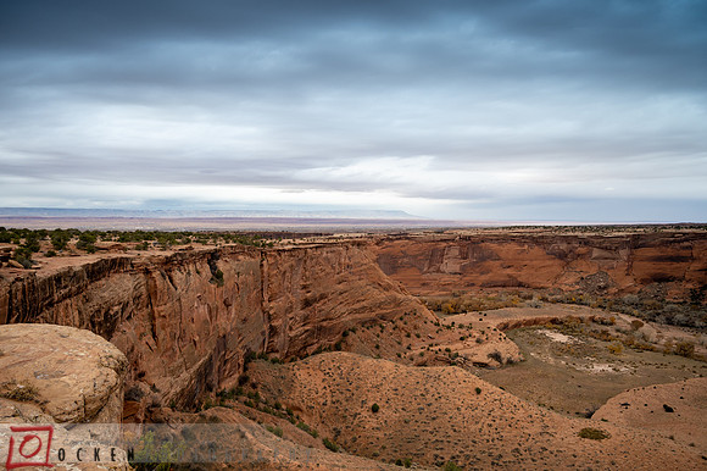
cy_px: 236
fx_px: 543
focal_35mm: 28
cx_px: 345
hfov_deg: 66.1
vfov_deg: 46.9
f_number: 4
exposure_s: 1/2500
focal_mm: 26.5
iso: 400
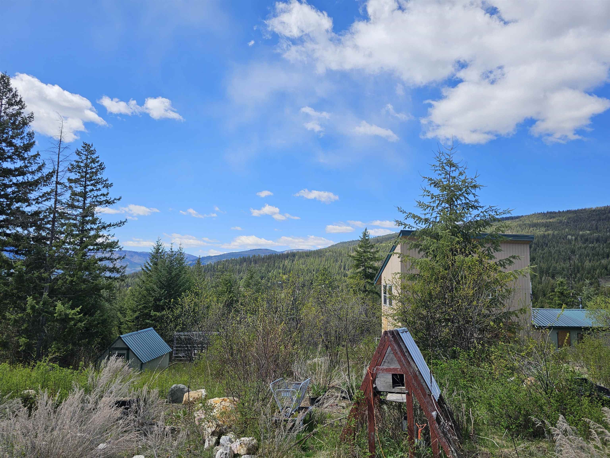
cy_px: 229
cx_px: 305
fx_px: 405
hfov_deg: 73.9
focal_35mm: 23
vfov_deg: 58.9
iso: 10
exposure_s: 1/790
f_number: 1.7
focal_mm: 6.3
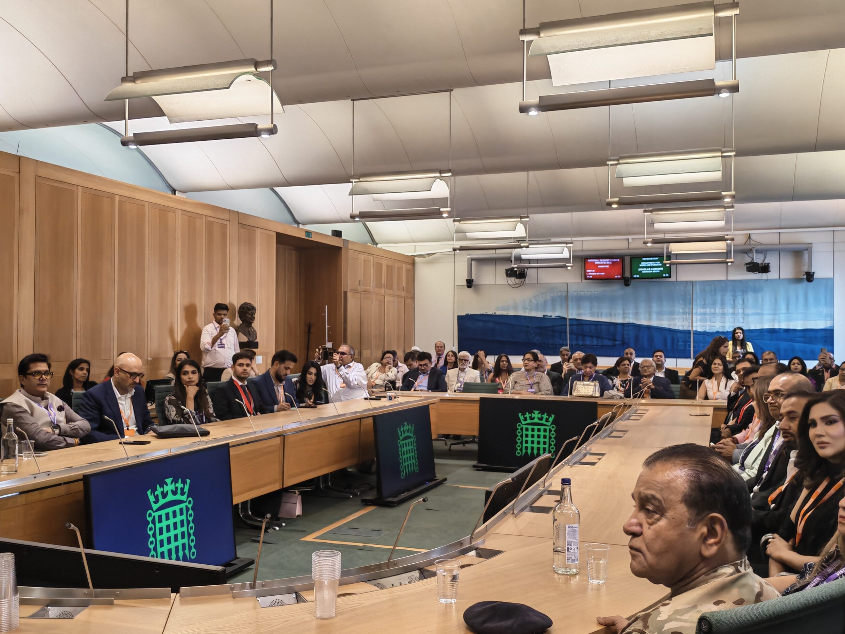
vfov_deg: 40.7
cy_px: 311
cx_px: 433
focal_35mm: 35
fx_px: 854
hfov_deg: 52.6
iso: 800
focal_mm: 6.12
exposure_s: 1/125
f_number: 1.9
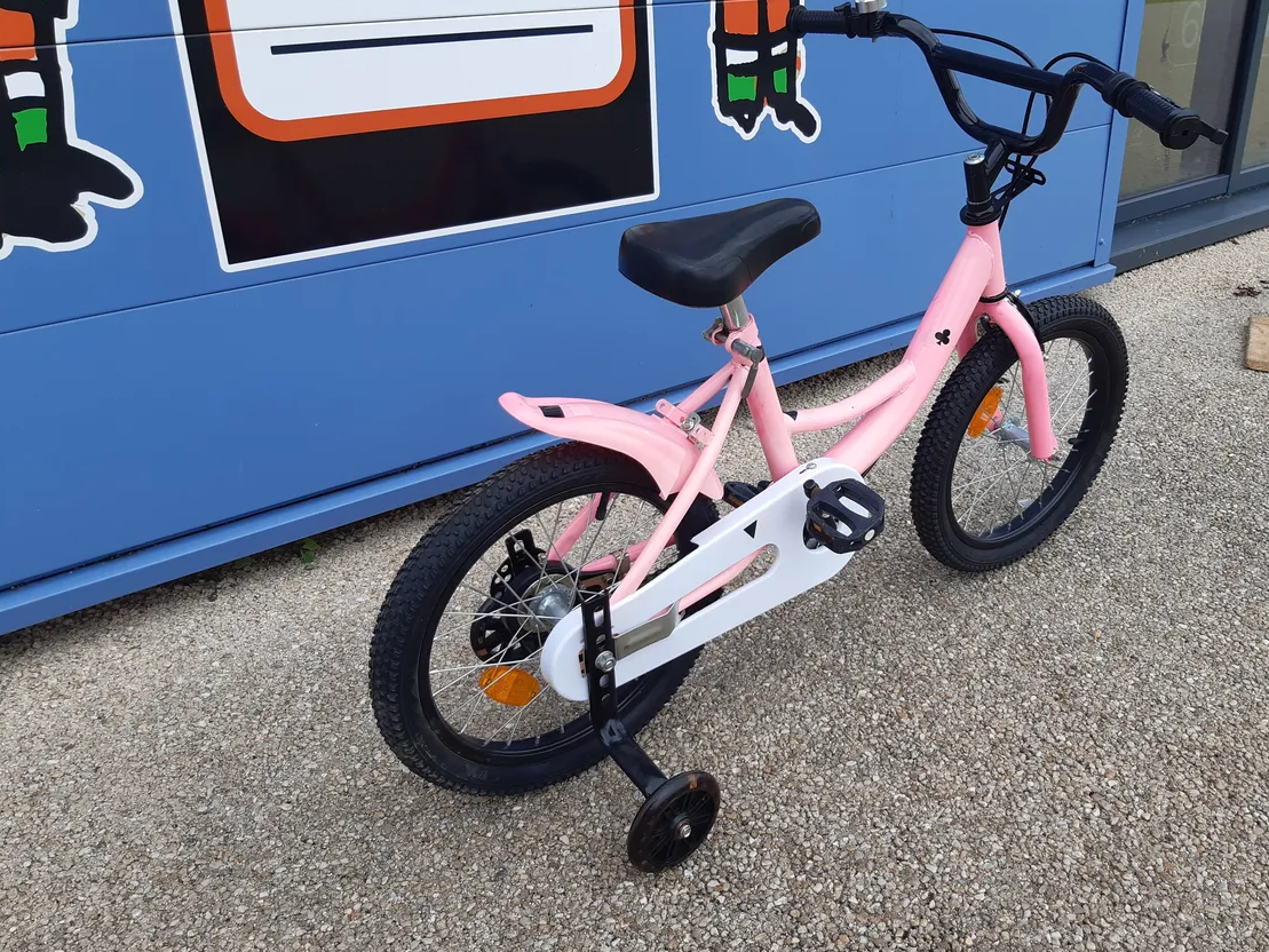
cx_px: 720
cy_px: 435
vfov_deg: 46.8
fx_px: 1100
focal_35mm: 30
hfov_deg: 59.7
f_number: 1.7
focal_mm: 3.92
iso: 40
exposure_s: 1/502
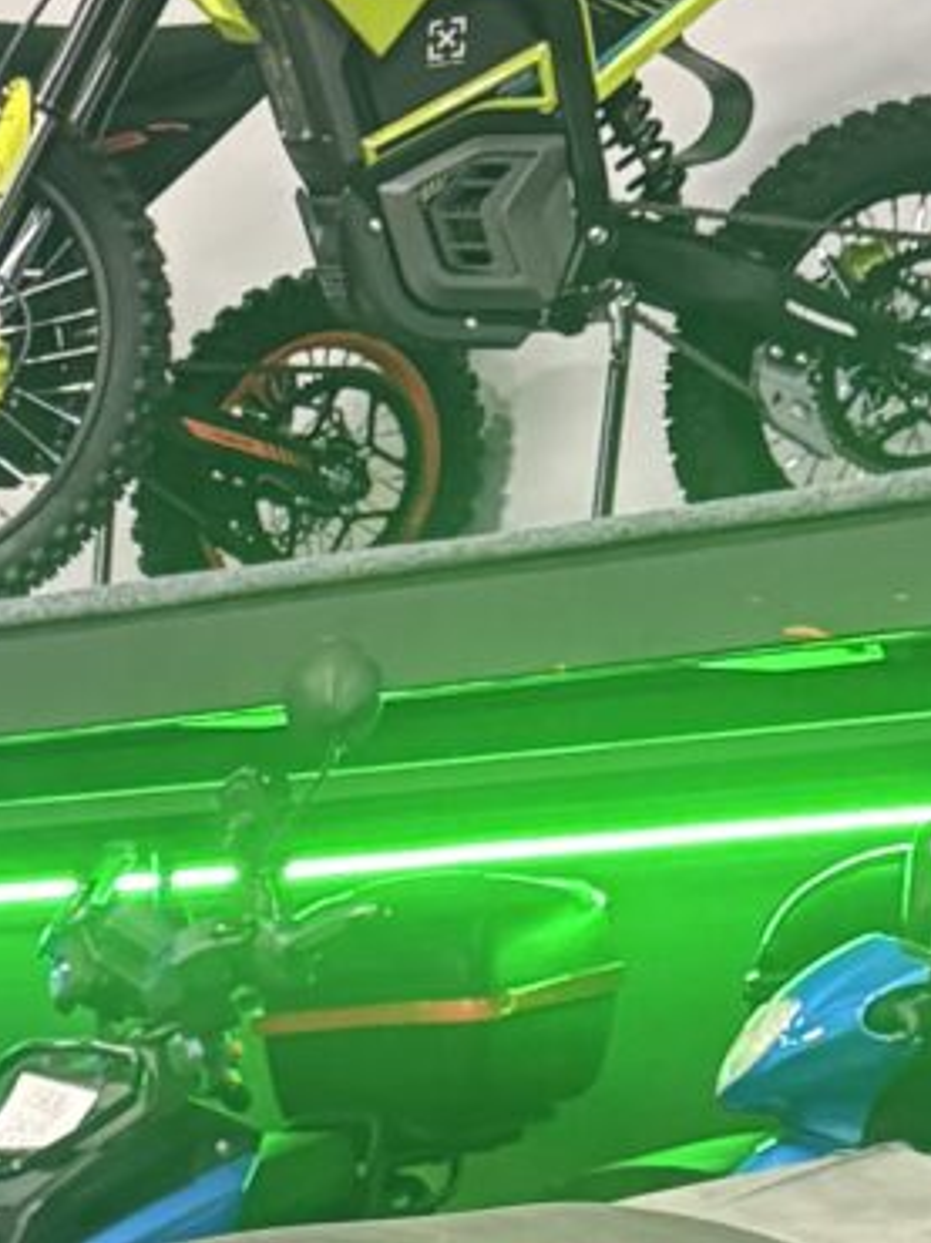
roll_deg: +2.7
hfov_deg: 9.3
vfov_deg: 11.5
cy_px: 2913
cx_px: -1210
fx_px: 5170
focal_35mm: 144
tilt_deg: -17.3
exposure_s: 1/60
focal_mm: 5.96
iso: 200
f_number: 1.6
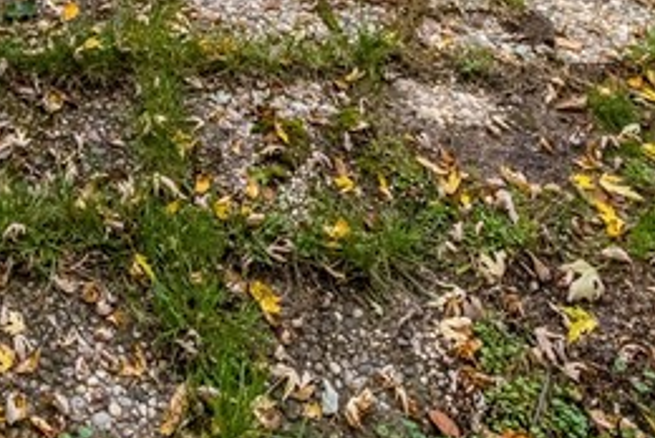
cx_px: 77
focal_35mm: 50
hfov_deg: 37.2
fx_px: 911
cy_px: -438
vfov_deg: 18.2
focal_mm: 12
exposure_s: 1/800
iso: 200
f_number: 16
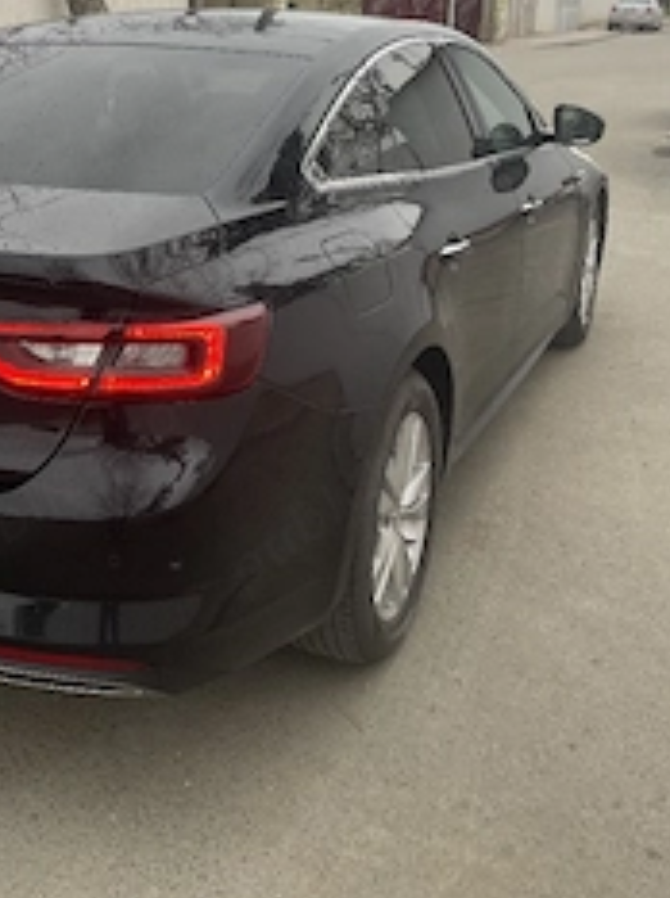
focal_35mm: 43
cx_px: 131
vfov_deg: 42.7
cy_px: 239
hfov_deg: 32.6
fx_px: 1113
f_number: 1.6
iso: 64
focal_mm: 5.1
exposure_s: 1/122
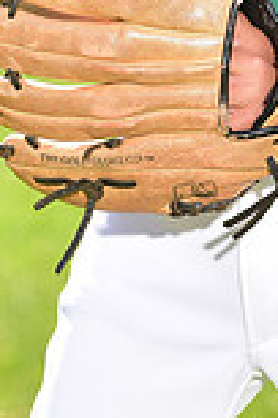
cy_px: -333
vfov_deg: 4.0
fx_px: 5930
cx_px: 244
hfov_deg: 2.7
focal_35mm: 512
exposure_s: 1/200
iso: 100
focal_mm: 135
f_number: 5
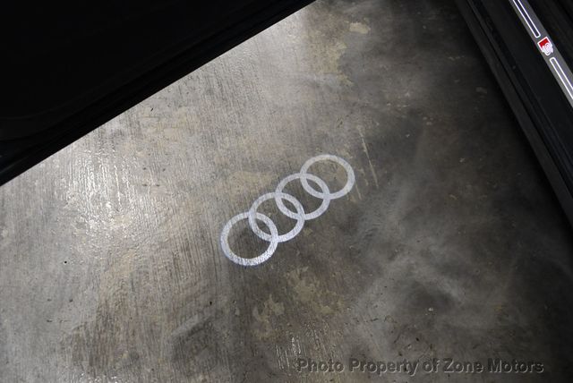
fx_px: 574
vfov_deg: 36.9
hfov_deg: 53.1
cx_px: 286
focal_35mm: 36
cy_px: 192
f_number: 3.5
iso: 1400
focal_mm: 18
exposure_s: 1/125
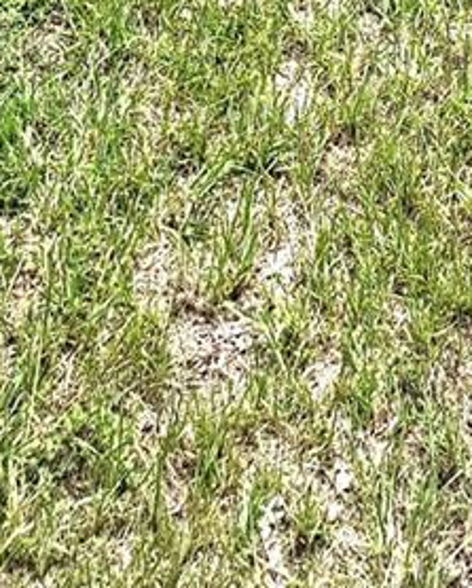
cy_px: -1019
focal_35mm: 70
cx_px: 430
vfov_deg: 12.9
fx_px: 1220
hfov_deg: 21.4
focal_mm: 2.2
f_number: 2.2
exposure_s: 1/1250
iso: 50
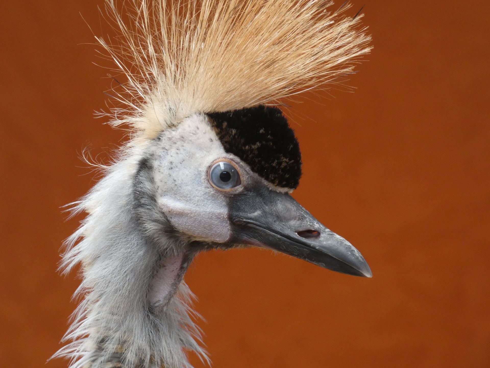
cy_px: 184
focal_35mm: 350
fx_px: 4954
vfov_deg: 4.2
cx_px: 245
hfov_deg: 5.7
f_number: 5.6
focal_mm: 62.7
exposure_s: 1/80
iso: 500
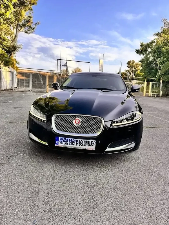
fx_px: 156
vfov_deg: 71.6
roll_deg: -2.6
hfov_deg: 56.8
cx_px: 84
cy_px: 112
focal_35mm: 24
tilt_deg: -6.0
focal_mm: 6.76
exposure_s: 1/1818
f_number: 1.78
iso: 80
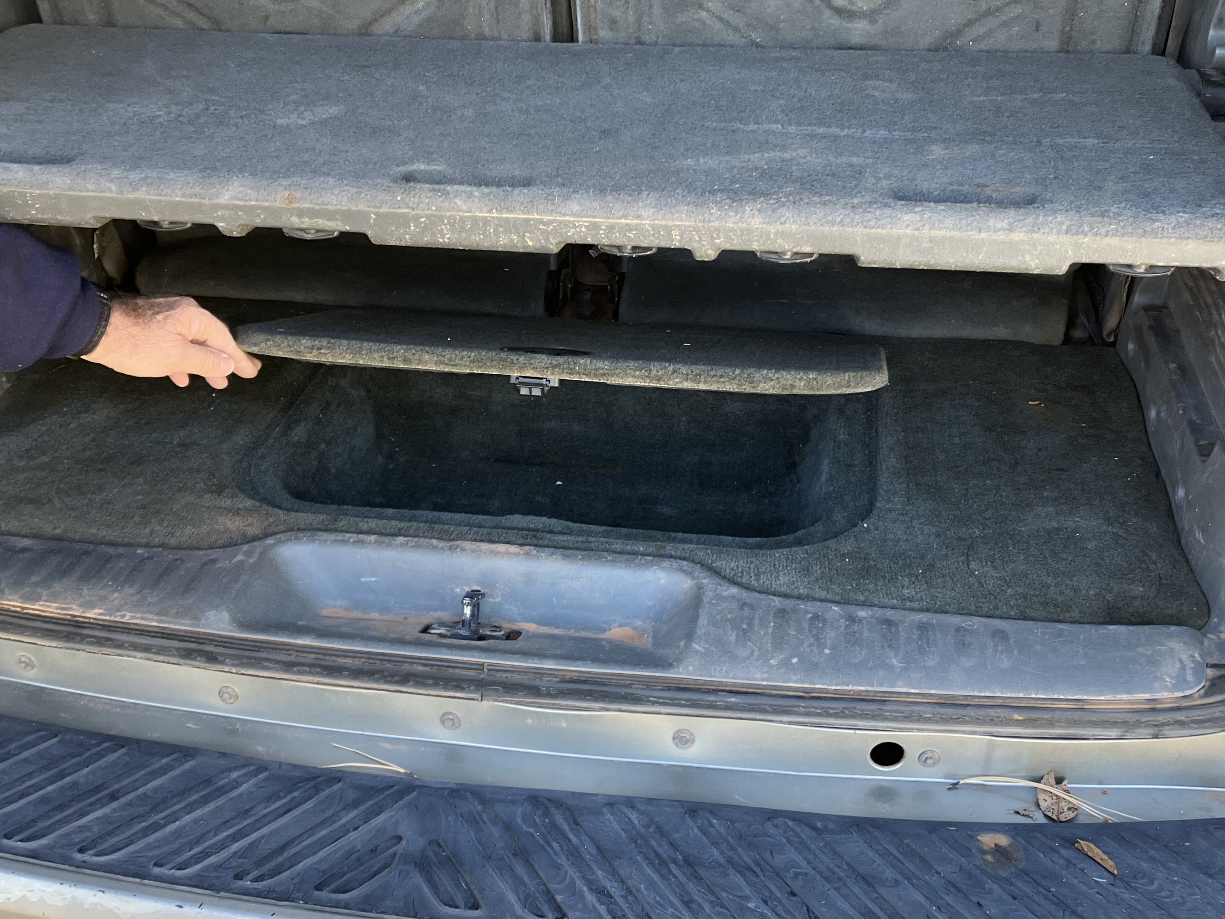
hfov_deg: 44.8
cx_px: 573
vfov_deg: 34.3
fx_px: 1486
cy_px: 441
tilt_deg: -27.7
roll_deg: +1.9
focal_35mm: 42
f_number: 1.8
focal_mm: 3.99
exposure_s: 1/79
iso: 80
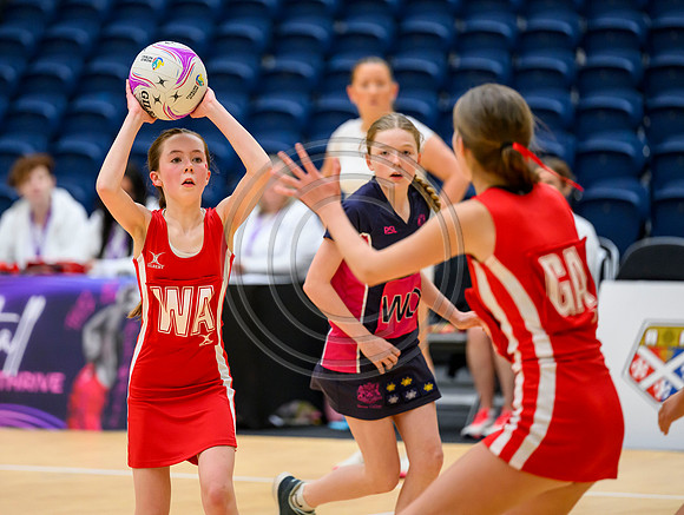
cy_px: 216
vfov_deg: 5.9
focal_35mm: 251
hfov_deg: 7.9
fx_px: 4977
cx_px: 236
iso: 4000
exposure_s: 1/800
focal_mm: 200
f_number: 2.8
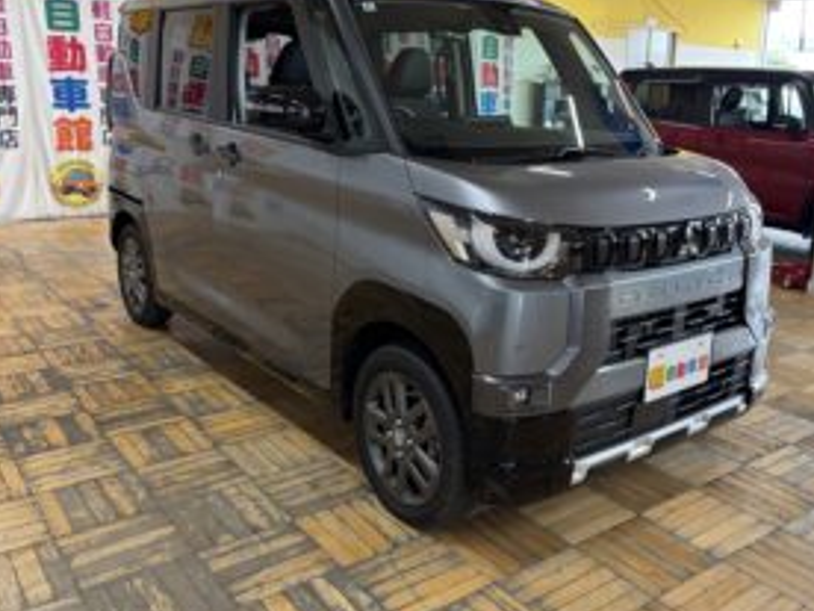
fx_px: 776
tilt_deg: -10.3
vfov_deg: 42.8
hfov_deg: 55.3
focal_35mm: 33
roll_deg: -2.6
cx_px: 445
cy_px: 261
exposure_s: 1/86
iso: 125
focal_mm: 5.96
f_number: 1.6
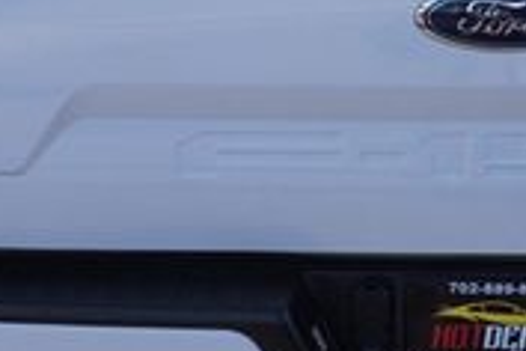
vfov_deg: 12.0
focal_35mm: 114
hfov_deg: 17.8
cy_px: 51
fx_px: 1663
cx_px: 455
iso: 100
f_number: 8
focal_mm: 21
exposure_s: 1/100
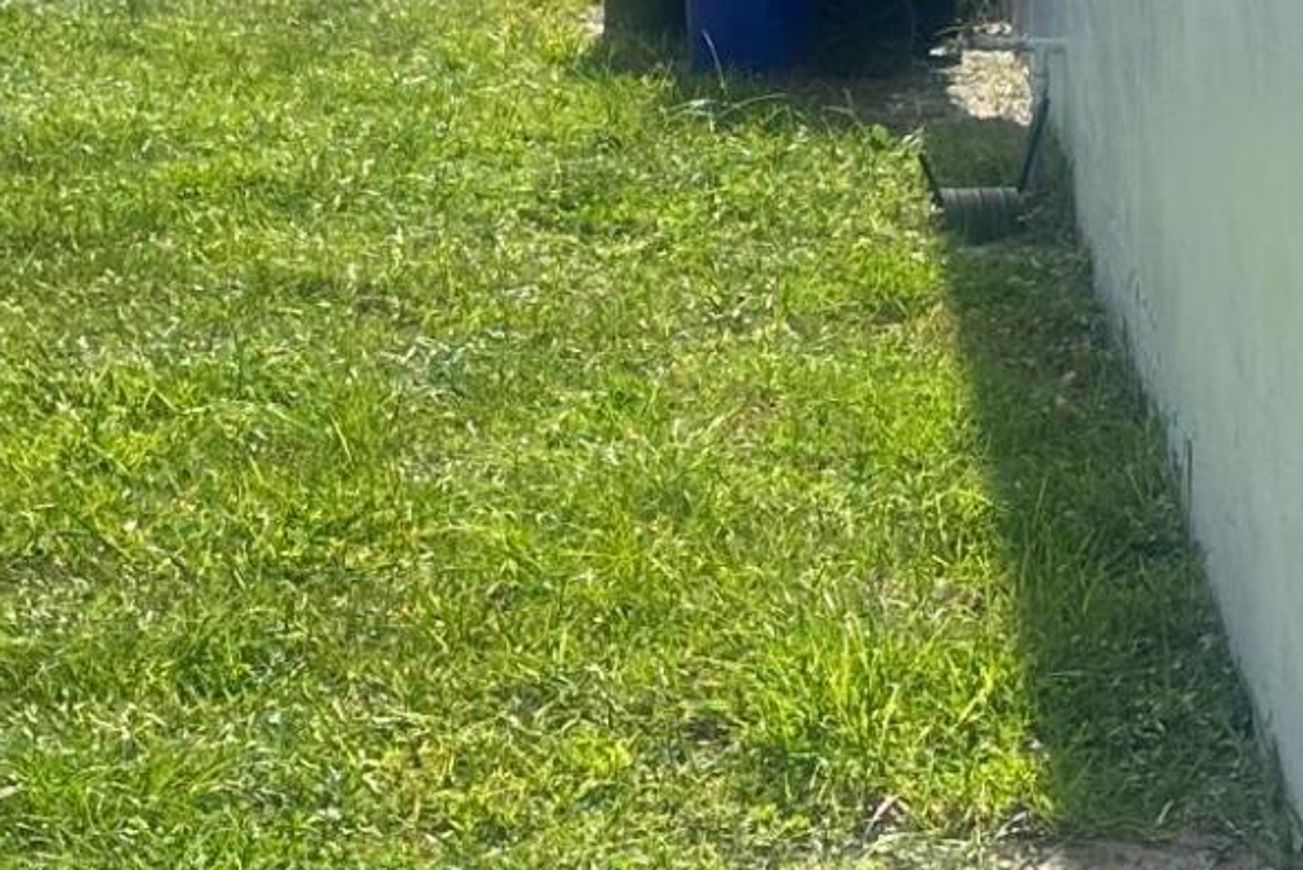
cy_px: 352
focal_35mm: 122
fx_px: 4417
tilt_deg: -10.4
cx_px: 504
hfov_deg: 16.8
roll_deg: +1.7
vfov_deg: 11.2
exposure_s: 1/3058
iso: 80
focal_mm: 6.86
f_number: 1.78
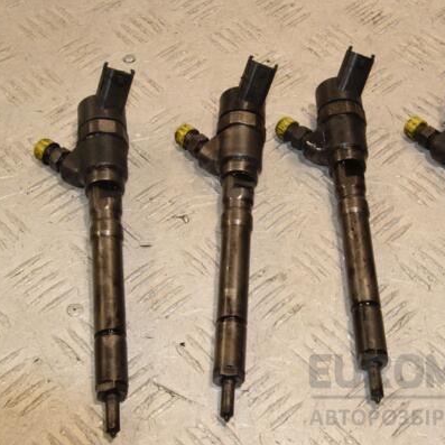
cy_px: 222
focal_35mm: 77
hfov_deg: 22.4
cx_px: 288
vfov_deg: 22.5
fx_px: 1120
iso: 800
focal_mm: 40
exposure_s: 1/50
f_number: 16
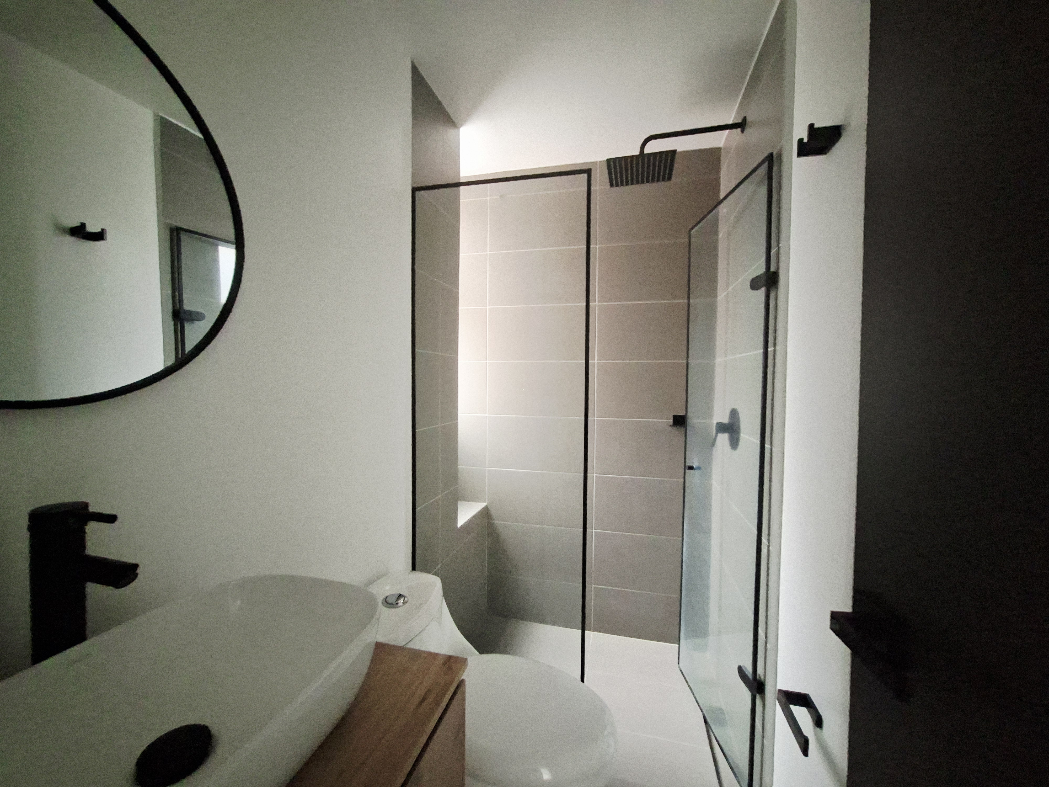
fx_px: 394
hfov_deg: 106.2
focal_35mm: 13
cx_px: 524
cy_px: 394
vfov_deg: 89.9
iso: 800
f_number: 2.2
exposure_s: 1/17
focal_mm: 1.74
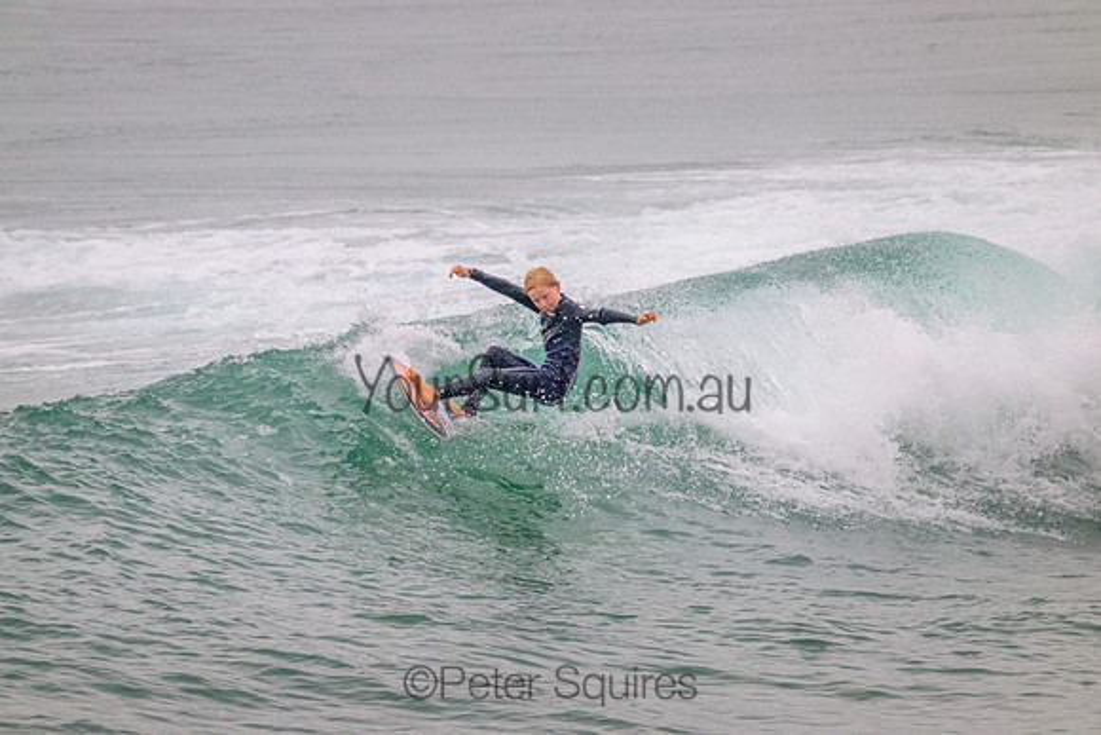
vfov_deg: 1.7
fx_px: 24471
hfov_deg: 2.6
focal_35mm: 800
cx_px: 550
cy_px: 368
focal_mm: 800
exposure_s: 1/1250
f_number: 11
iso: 5000
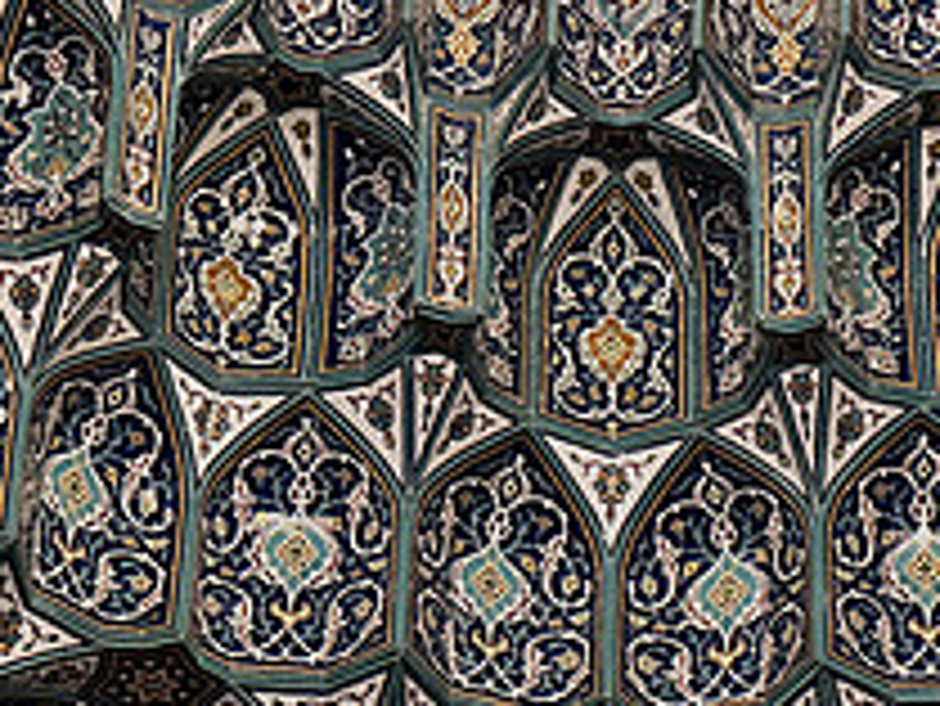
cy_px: -29
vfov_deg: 6.9
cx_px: 621
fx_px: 5815
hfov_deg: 9.2
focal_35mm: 214
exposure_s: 1/33
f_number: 2.8
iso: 800
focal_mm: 9
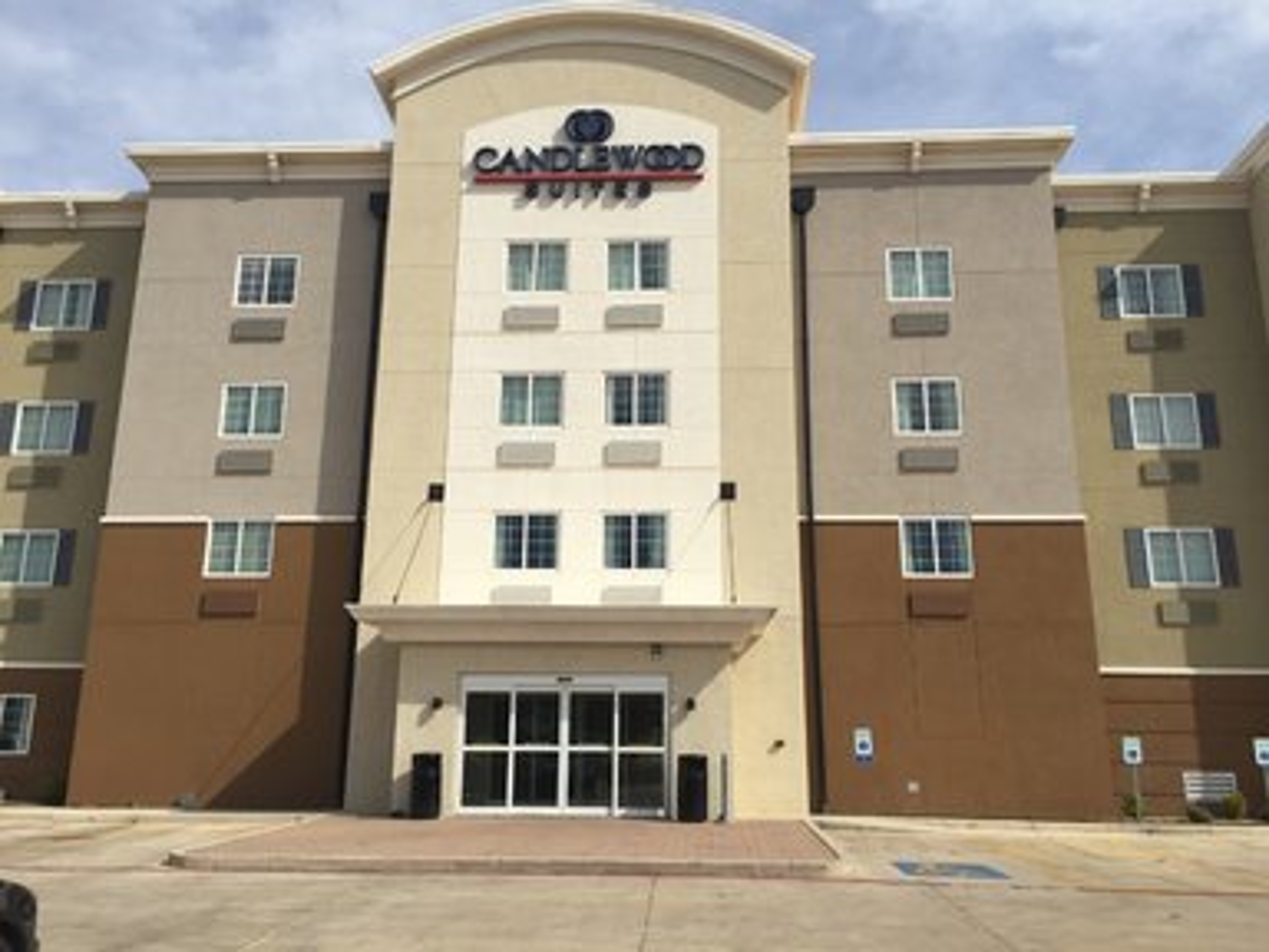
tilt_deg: +14.2
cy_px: 476
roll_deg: -2.2
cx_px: 634
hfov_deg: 61.7
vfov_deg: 48.2
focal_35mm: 29
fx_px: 1063
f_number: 2.2
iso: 32
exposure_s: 1/3049
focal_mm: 4.15
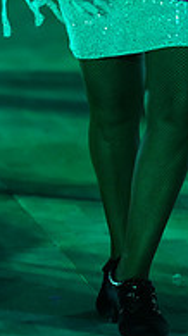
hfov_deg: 2.8
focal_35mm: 431
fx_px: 3838
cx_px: 272
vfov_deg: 5.0
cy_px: -122
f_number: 2.8
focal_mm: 138
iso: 2000
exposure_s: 1/320
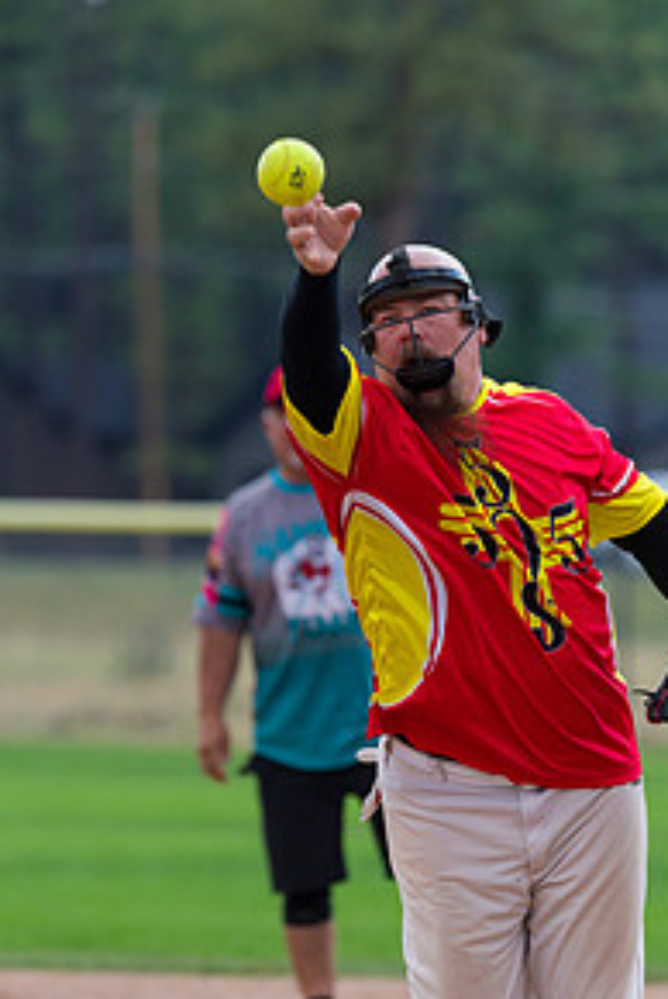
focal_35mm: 527
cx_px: 499
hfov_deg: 2.6
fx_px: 14632
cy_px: 706
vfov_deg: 3.9
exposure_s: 1/1000
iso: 800
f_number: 7.1
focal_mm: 340
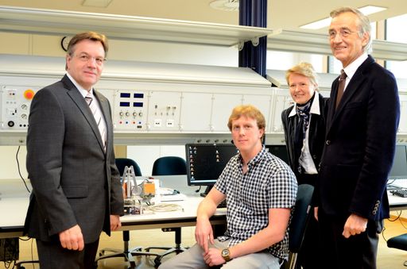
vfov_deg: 31.7
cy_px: 134
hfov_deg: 46.5
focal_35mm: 42
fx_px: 474
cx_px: 204
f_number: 3.2
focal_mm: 28
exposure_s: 1/80
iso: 800
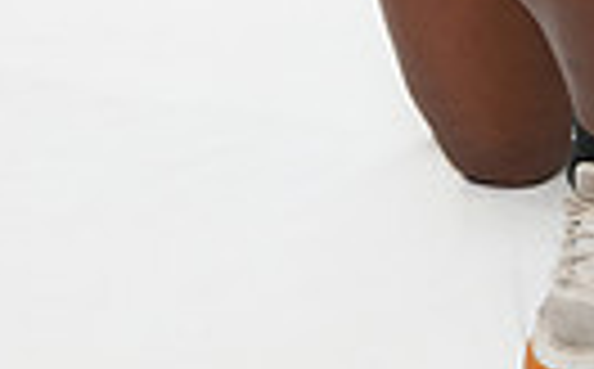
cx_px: 490
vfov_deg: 5.5
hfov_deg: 9.2
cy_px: -549
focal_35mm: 227
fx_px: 3675
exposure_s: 1/125
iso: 500
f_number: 8
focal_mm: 65.4
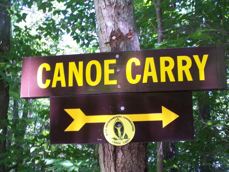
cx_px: 114
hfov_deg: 32.7
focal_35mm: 59
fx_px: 390
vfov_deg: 24.8
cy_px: 86
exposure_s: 1/40
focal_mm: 9.8
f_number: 3.1
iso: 100
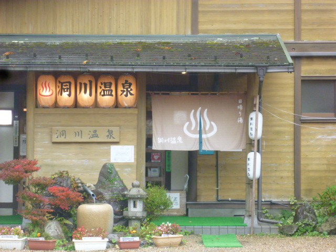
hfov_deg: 16.4
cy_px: 126
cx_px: 168
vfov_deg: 12.3
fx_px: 1165
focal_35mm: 120
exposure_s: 1/40
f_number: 5.8
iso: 400
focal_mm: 21.3
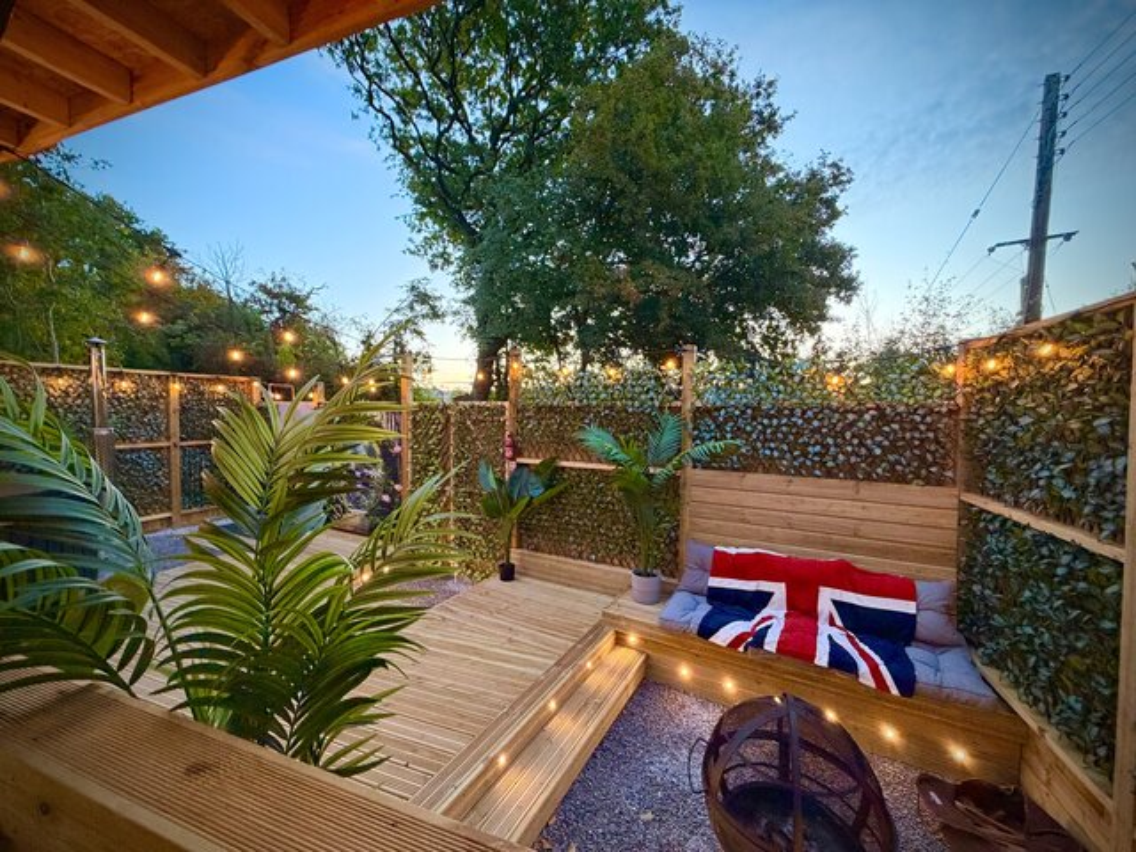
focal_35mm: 14
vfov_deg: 85.7
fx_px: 459
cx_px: 568
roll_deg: +0.8
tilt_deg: +0.5
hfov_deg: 102.1
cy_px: 426
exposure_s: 1/50
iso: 320
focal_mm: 2.22
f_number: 2.2
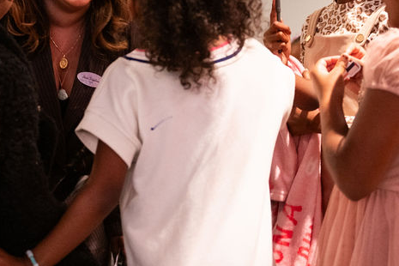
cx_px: 63
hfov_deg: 20.3
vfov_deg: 13.7
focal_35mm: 99
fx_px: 1097
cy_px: 31
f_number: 2.8
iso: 1600
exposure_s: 1/125
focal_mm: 45
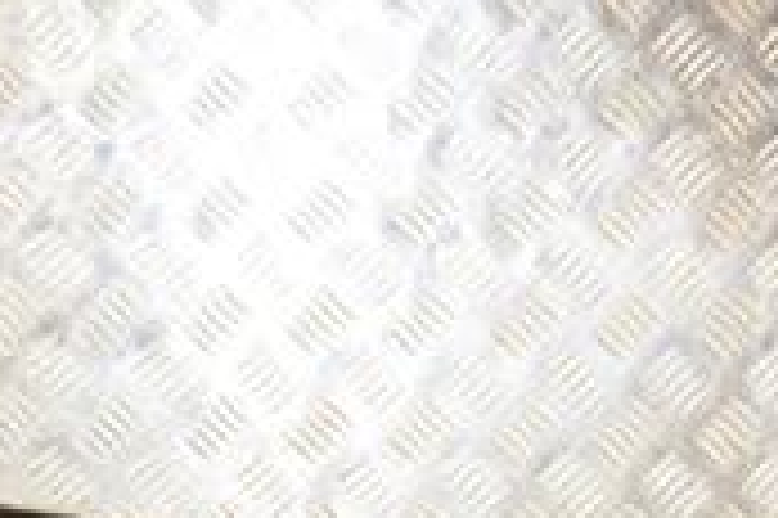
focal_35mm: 156
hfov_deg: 13.2
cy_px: 896
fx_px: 3368
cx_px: 508
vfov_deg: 8.5
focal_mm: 30
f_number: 5
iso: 800
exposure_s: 1/200
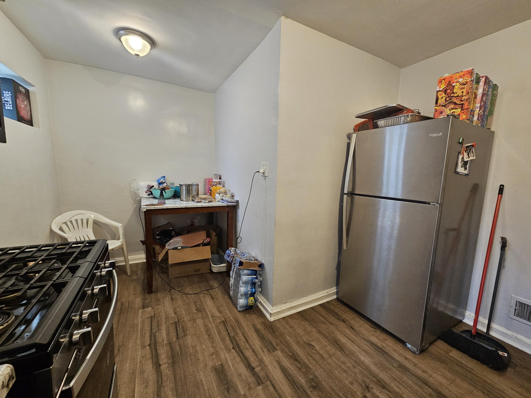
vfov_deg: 89.9
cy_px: 199
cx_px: 266
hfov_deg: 106.2
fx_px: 199
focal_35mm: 13
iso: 400
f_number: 2.2
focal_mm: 2.2
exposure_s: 1/40
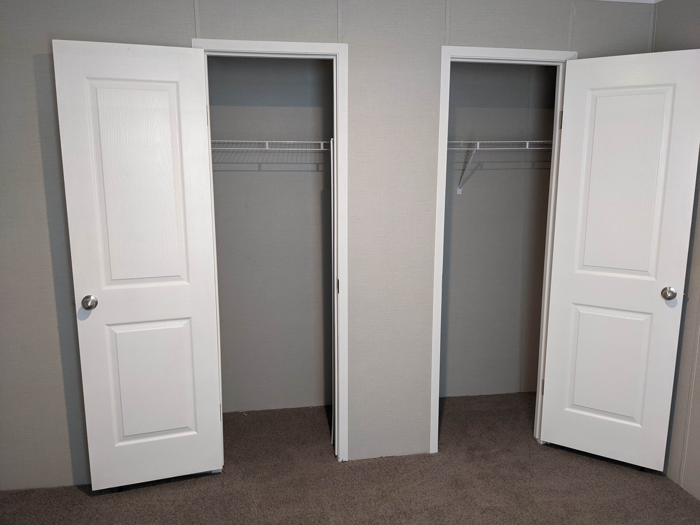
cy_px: 262
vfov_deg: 51.4
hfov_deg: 65.3
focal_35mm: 27
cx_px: 350
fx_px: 546
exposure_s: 1/24
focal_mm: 4.38
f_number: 1.73
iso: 170
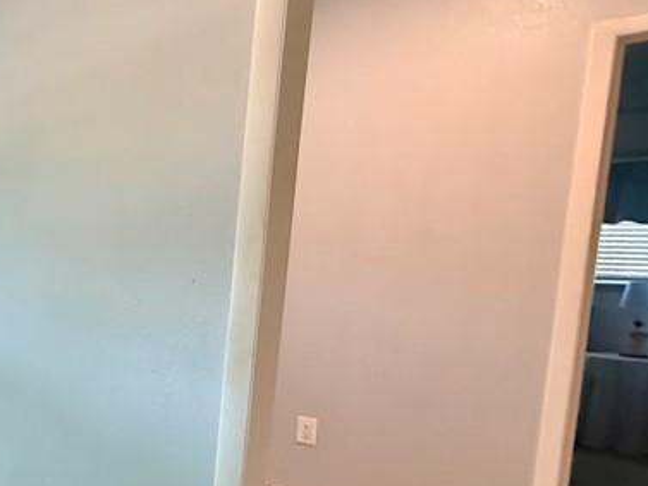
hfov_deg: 33.5
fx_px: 712
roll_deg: -1.3
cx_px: -220
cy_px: 313
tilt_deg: -4.2
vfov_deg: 37.4
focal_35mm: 38
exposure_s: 1/60
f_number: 2.2
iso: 800
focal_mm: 2.22
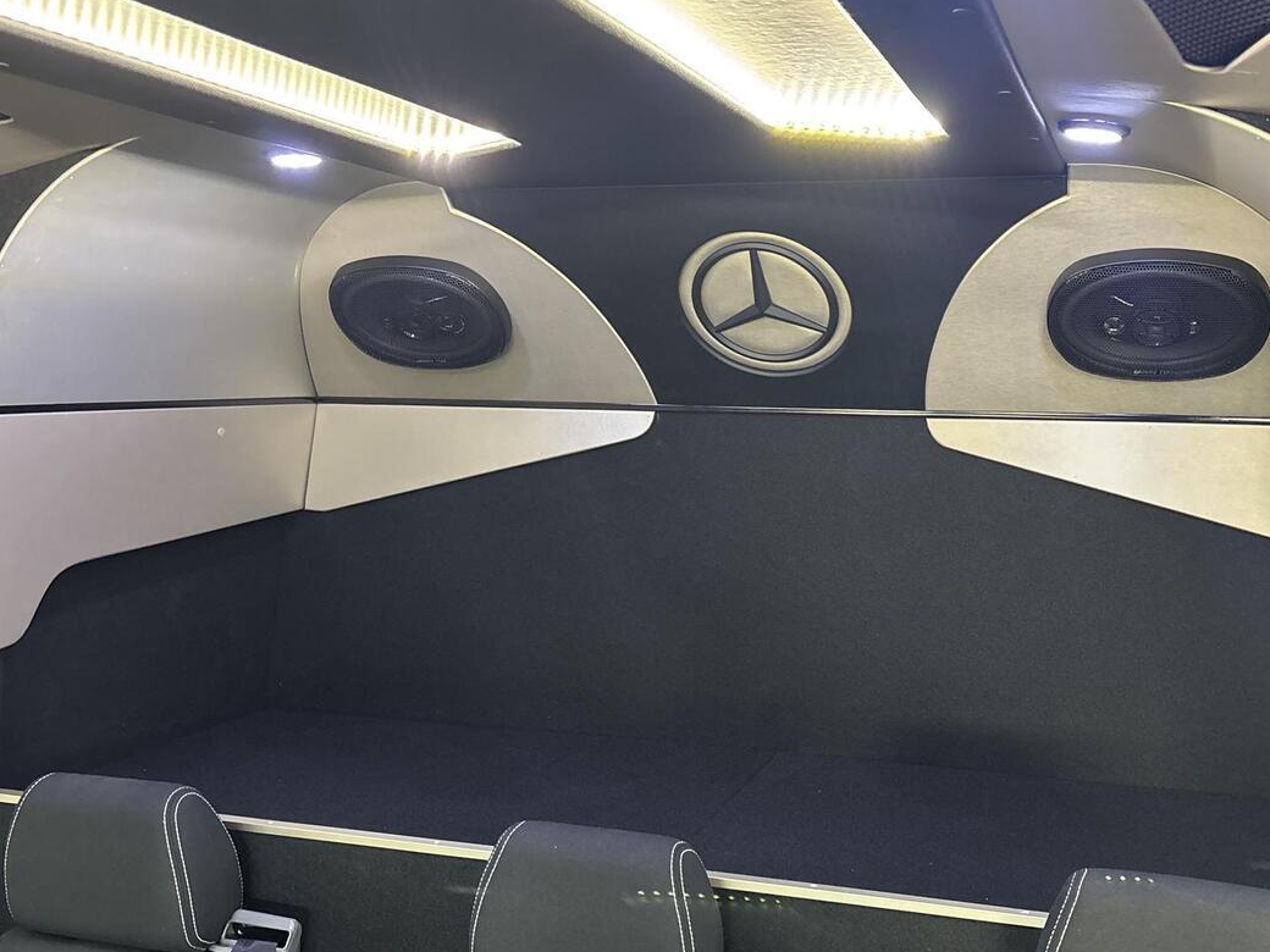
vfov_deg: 39.6
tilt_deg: -4.7
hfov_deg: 50.9
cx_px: 783
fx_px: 1321
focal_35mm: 36
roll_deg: -1.2
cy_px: 516
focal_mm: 5.96
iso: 400
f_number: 1.6
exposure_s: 1/50
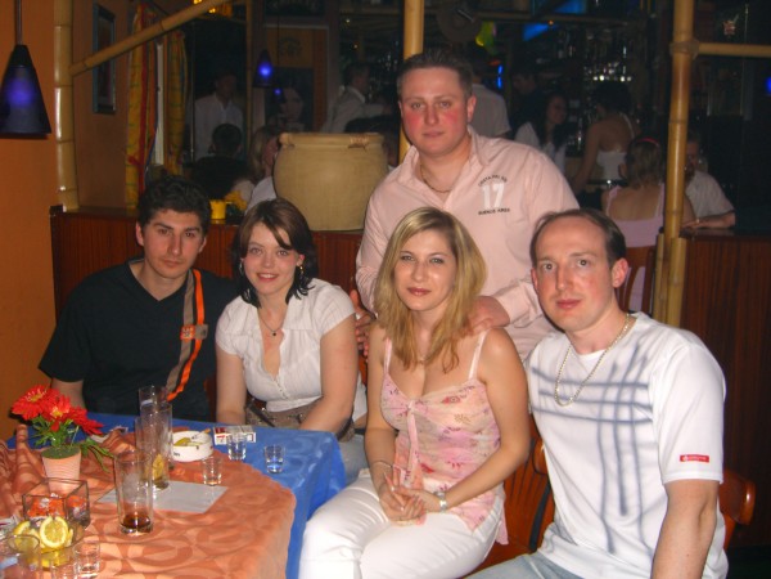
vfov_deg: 37.7
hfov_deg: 49.0
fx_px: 846
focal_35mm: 38
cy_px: 290
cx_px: 386
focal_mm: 7.9
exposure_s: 1/60
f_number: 2.8
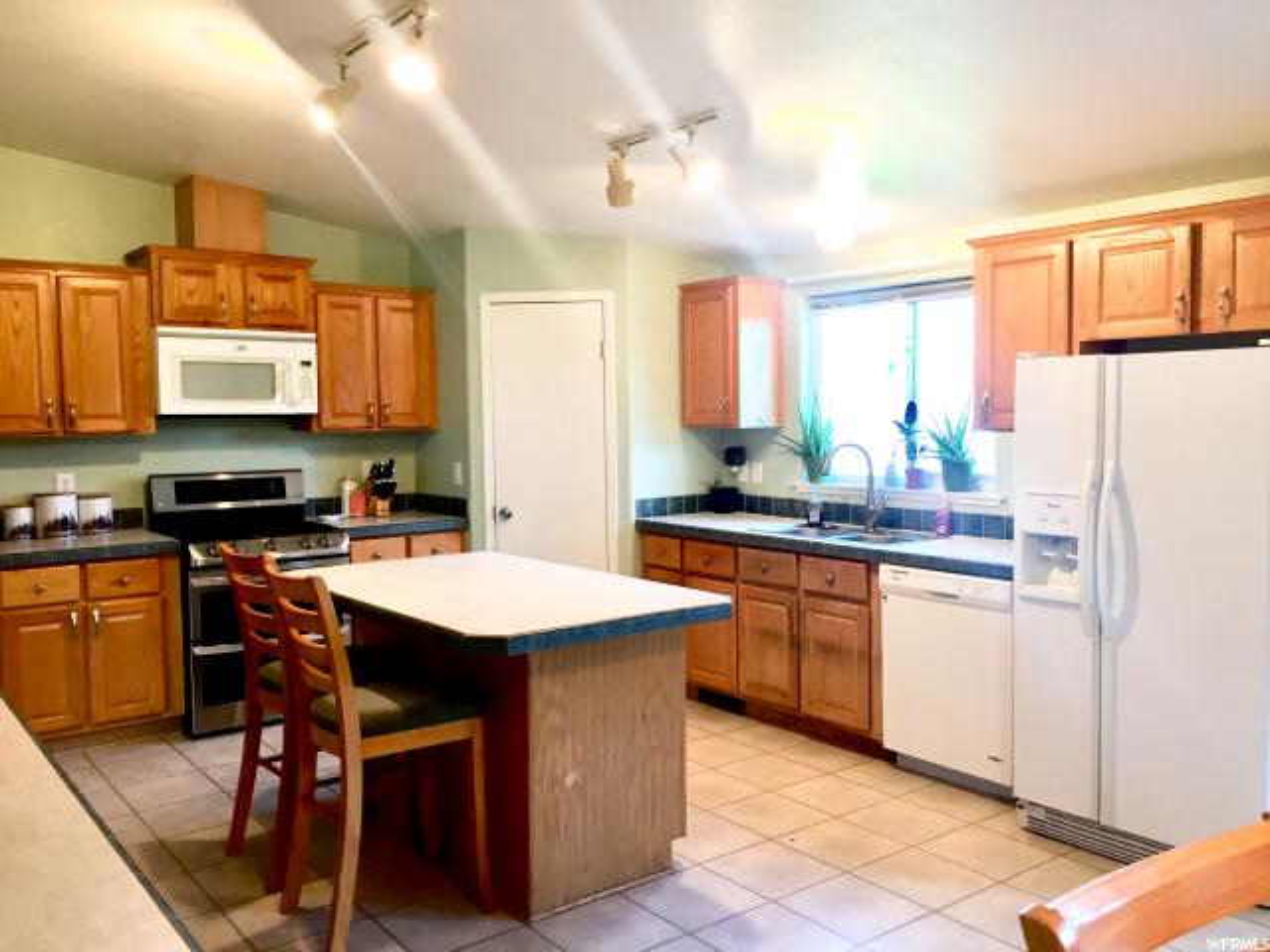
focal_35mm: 29
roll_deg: -0.2
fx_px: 1064
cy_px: 476
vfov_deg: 48.2
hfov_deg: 61.7
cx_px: 635
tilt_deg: -4.7
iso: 80
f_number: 2.2
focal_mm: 4.15
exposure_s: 1/30
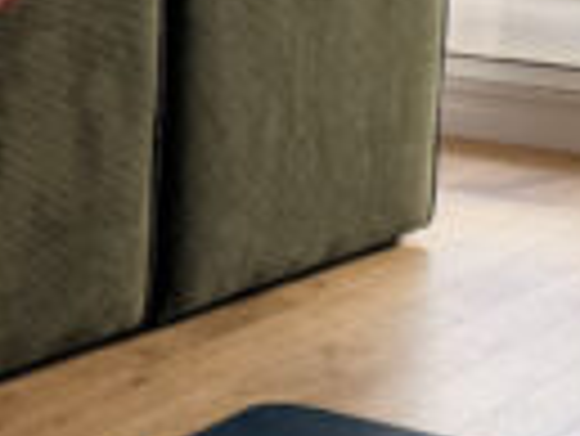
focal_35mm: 143
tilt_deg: -9.1
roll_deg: -0.2
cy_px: 0
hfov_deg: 13.0
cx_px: -292
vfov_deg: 10.3
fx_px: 2398
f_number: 1.78
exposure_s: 1/184
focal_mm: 6.76
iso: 64
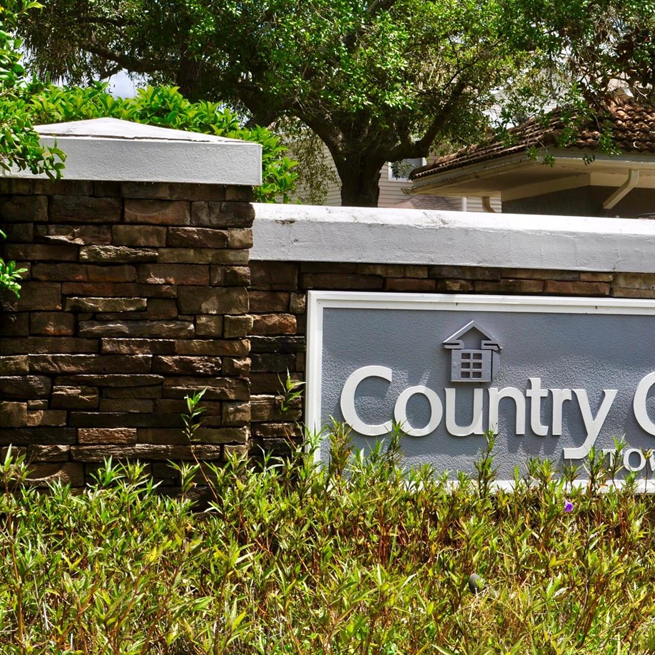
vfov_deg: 18.7
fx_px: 1991
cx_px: 437
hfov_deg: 18.6
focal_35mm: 93
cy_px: 325
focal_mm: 48
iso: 200
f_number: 10
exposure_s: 1/400
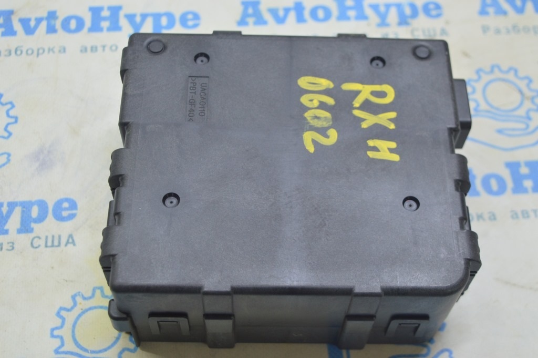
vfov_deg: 25.7
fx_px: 784
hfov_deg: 37.9
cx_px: 269
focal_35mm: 52
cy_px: 179
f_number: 5.6
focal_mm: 35
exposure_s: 1/20
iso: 400
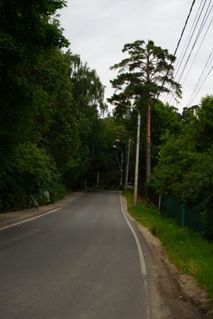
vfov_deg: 32.9
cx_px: 103
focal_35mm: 61
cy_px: 163
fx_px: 540
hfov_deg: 22.3
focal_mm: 58
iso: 100
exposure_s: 1/100
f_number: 8
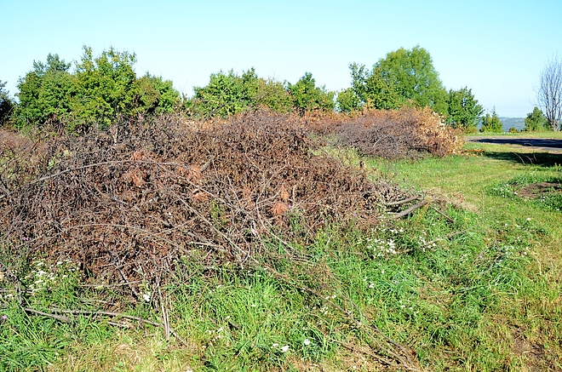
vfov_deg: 41.5
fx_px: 491
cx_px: 281
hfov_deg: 59.6
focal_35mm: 32
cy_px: 186
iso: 400
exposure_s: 1/350
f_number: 8
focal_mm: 21
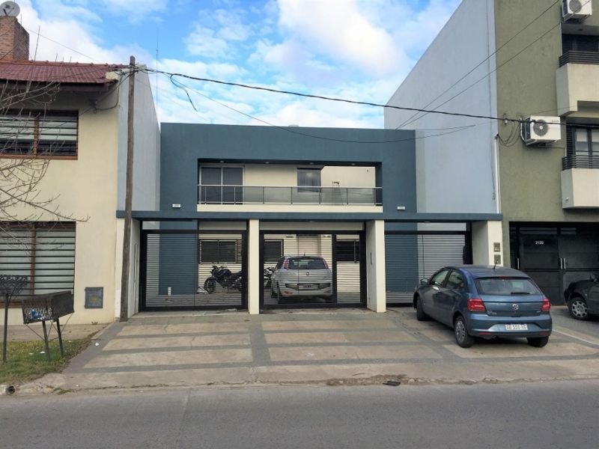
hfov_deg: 61.7
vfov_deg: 48.2
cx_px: 300
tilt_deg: +3.4
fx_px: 502
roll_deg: +0.1
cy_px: 224
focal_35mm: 29
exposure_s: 1/927
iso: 25
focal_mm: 4.15
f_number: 2.2
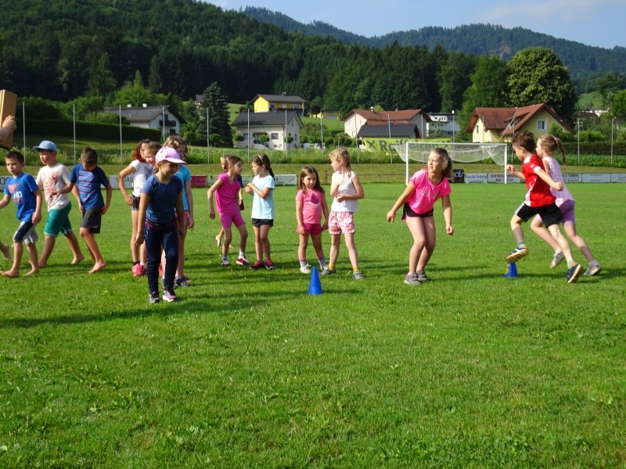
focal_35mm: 46
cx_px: 313
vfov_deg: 31.5
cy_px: 234
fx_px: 832
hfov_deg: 41.2
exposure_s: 1/400
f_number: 4.5
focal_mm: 7.87
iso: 80
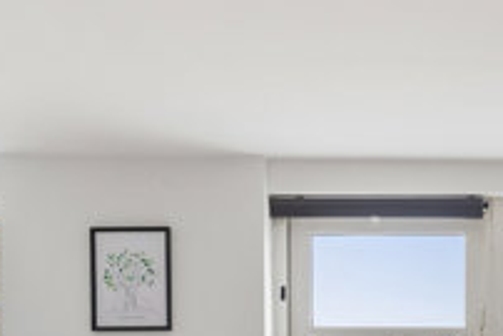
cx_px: 543
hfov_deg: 23.1
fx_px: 1160
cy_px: 457
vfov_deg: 15.6
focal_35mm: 83
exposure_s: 1/6
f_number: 8
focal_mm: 14
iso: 200
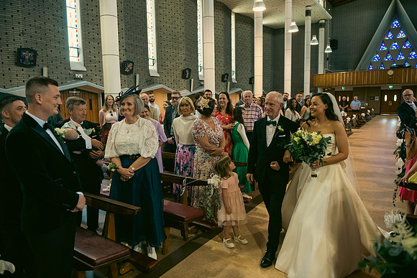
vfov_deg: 53.2
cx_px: 208
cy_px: 139
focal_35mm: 24
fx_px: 278
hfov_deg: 73.7
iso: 1000
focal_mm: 24
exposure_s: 1/160
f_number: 3.5
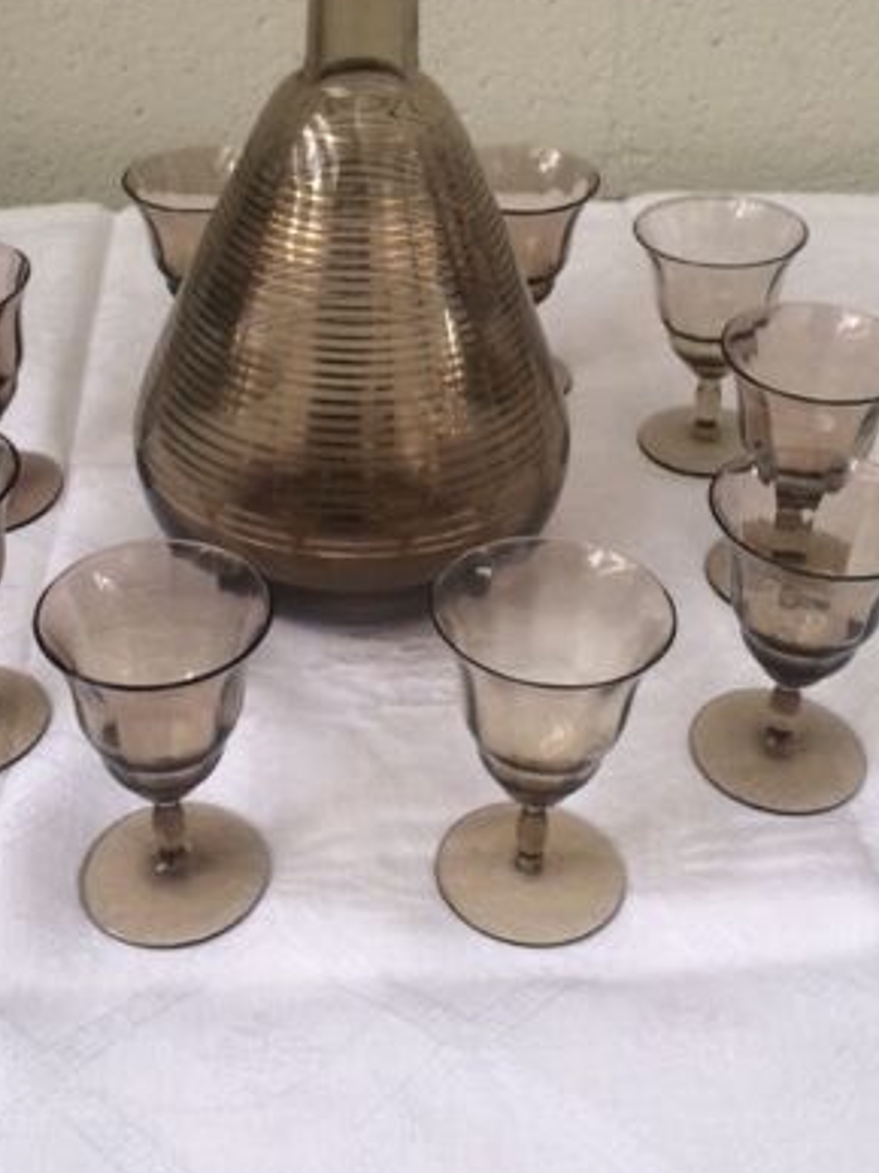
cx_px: 370
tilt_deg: -32.3
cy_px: 343
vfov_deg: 39.0
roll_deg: +1.1
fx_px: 1626
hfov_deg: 30.2
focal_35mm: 48
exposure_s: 1/33
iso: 64
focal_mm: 4.15
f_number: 2.2
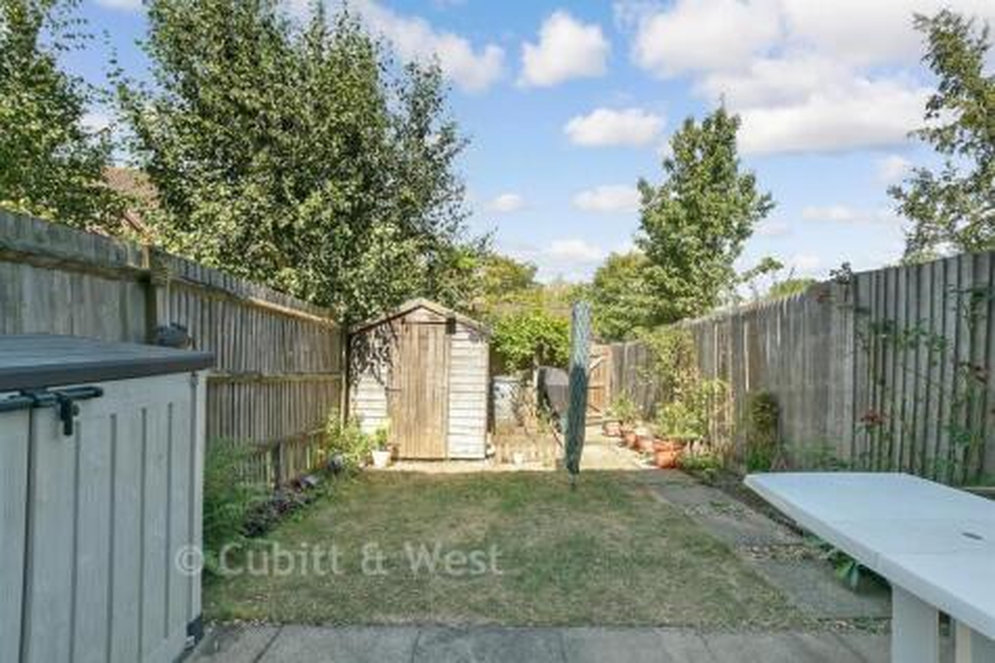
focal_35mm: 15
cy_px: 332
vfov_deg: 77.3
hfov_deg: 100.4
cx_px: 498
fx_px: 414
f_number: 8
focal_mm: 10
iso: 160
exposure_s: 1/60
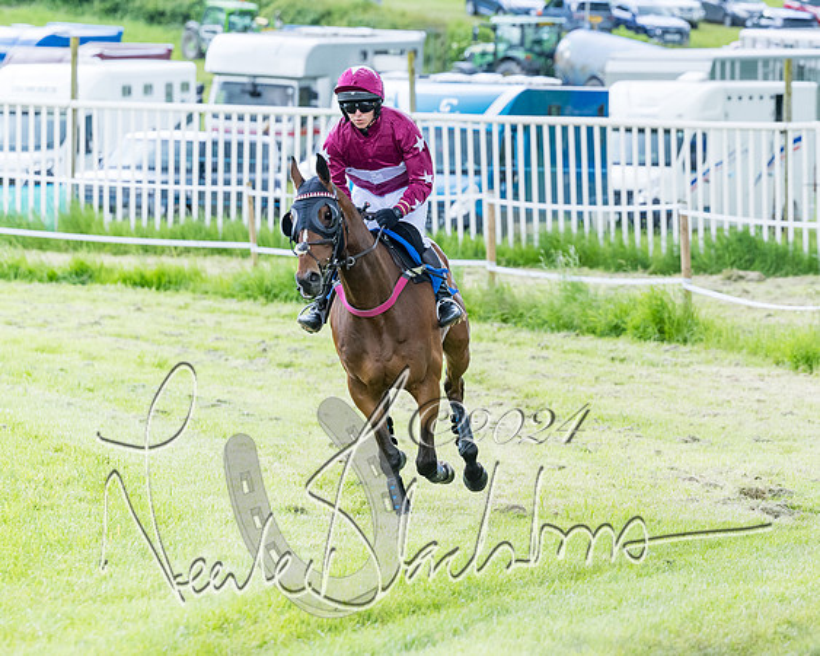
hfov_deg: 7.7
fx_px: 6051
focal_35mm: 249
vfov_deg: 6.2
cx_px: 657
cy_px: 249
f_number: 4
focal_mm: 135
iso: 800
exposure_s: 1/1000
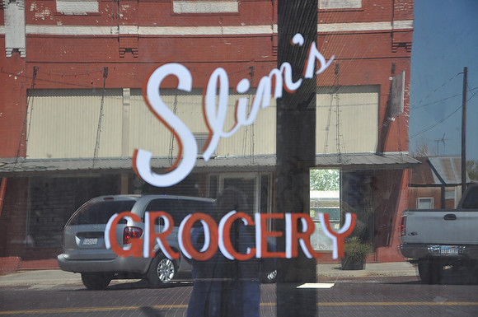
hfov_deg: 21.9
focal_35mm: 93
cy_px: 158
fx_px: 1233
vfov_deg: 14.7
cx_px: 239
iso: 280
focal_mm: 62
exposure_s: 1/125
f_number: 5.6
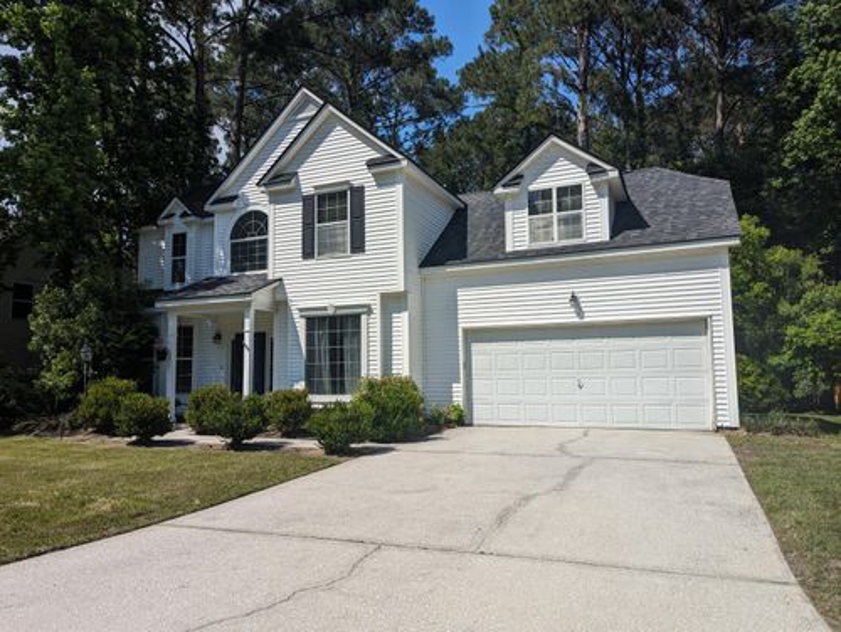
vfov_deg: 56.9
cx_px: 420
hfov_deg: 71.5
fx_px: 584
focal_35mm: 24
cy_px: 316
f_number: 1.85
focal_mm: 6.81
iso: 59
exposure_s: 1/3906
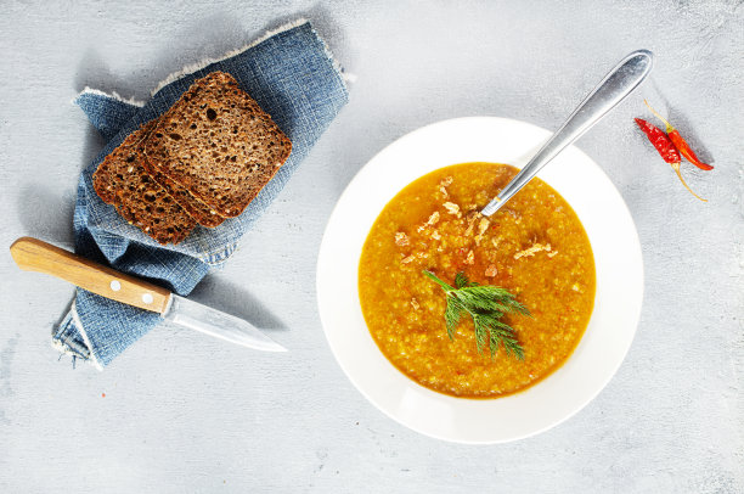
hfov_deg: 39.7
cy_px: 247
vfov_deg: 26.9
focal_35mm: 50
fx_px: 1032
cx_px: 372
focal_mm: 50
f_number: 8
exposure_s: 1/250
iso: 160
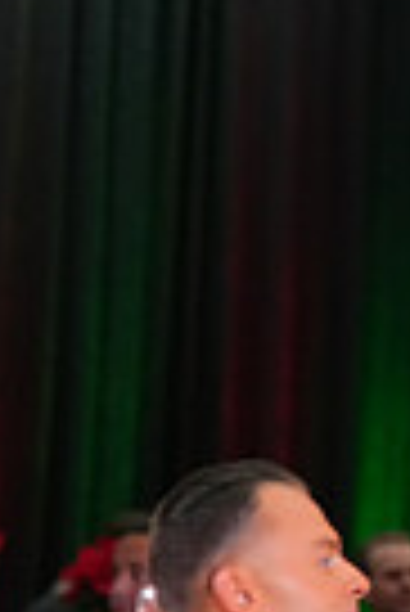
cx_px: 858
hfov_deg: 2.3
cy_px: 1282
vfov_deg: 3.4
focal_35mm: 602
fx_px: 10257
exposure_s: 1/200
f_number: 5.6
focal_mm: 141
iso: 3200
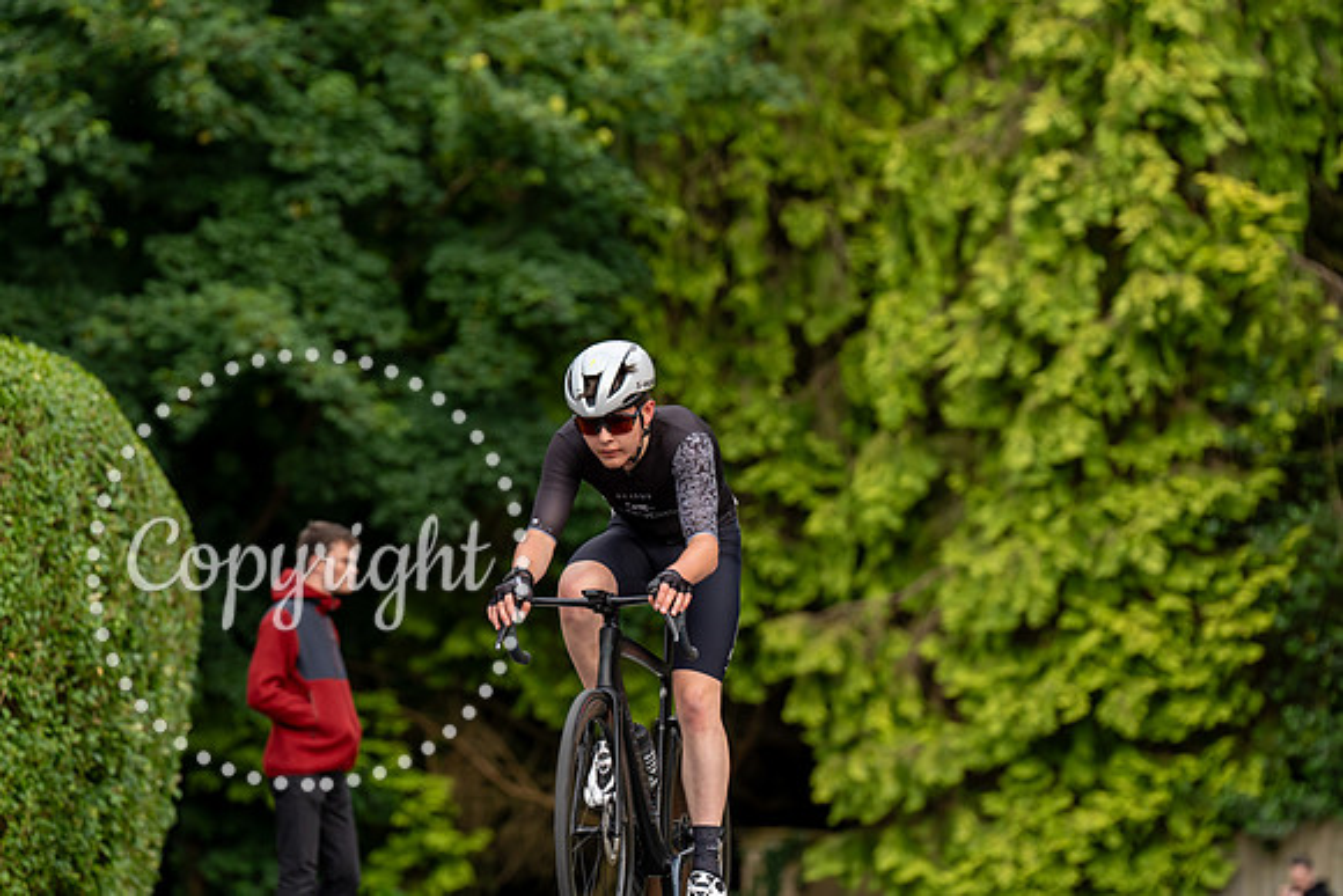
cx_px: 672
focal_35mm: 176
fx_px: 6567
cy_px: 448
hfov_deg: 11.7
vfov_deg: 7.8
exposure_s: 1/800
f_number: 4
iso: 400
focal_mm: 176
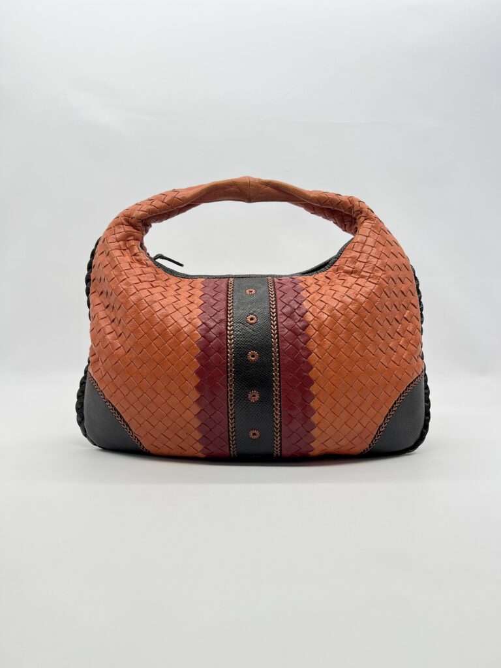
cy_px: 334
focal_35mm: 26
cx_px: 250
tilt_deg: -5.3
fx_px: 502
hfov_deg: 53.1
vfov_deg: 67.3
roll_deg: -0.2
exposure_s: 1/115
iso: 32
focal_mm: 5.7
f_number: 1.5
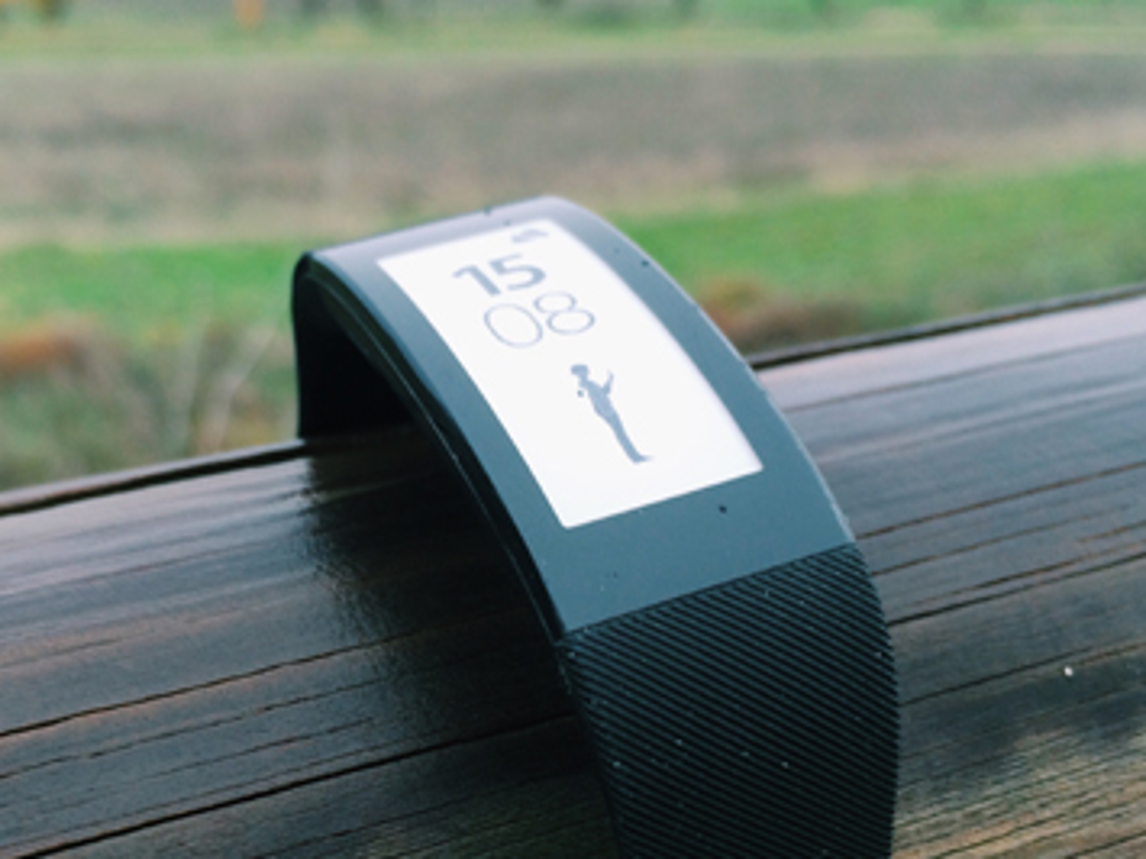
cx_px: 458
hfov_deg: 38.8
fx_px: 1622
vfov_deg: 29.5
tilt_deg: -20.8
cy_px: 546
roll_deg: +2.9
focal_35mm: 49
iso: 32
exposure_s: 1/134
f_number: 2.2
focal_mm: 4.15
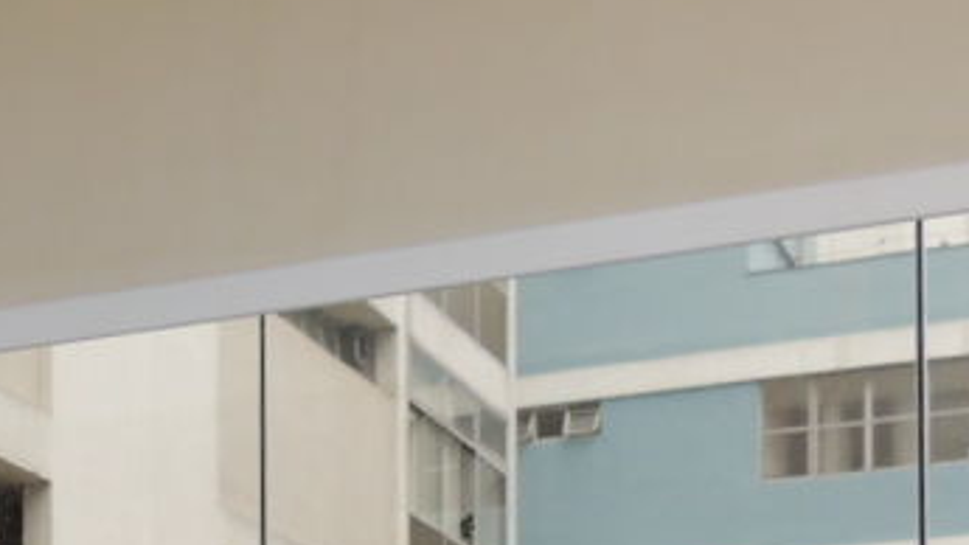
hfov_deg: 21.3
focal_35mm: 97
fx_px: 2492
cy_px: 1056
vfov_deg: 11.4
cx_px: 31
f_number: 3.1
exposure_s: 1/80
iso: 100
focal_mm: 5.3
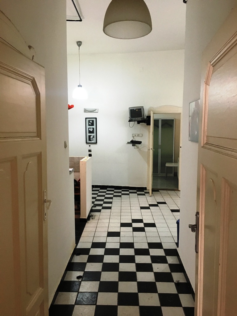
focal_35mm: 29
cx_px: 118
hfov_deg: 48.2
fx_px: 265
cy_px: 158
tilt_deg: -5.7
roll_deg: -0.5
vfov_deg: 61.7
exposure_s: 1/20
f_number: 2.2
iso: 200
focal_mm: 4.15
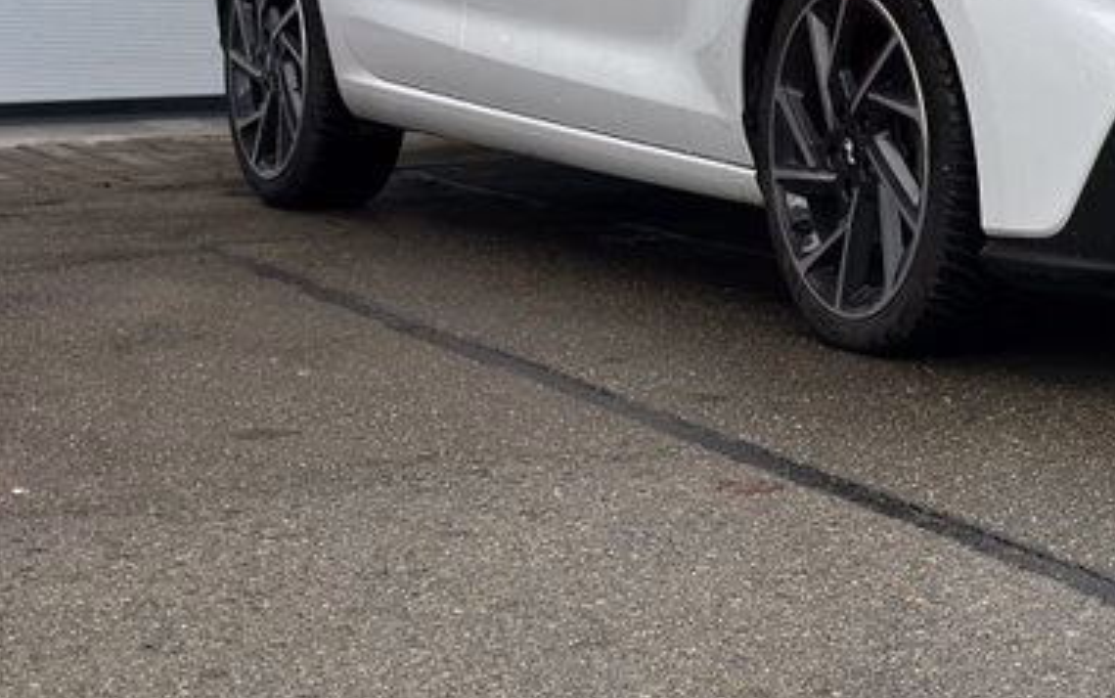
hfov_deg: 18.9
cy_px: -12
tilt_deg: -2.9
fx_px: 3253
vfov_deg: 12.1
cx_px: 1124
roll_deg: +0.6
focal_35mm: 107
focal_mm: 6.86
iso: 64
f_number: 1.78
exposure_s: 1/119
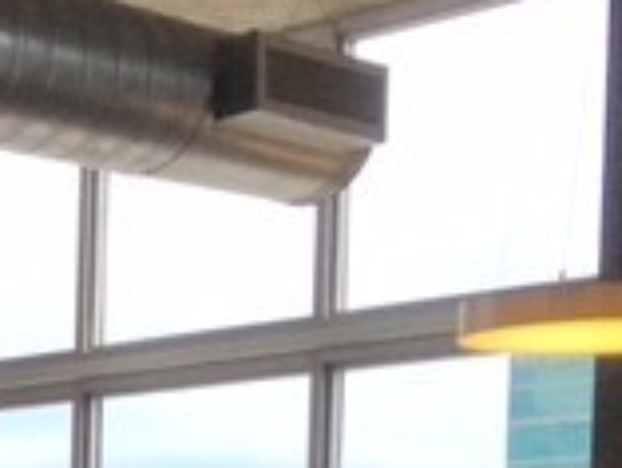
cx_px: -440
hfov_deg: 14.9
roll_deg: -1.0
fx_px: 2122
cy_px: 801
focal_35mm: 118
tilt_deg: -1.5
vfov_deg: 11.8
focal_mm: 4.15
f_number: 2.2
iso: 25
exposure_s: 1/527
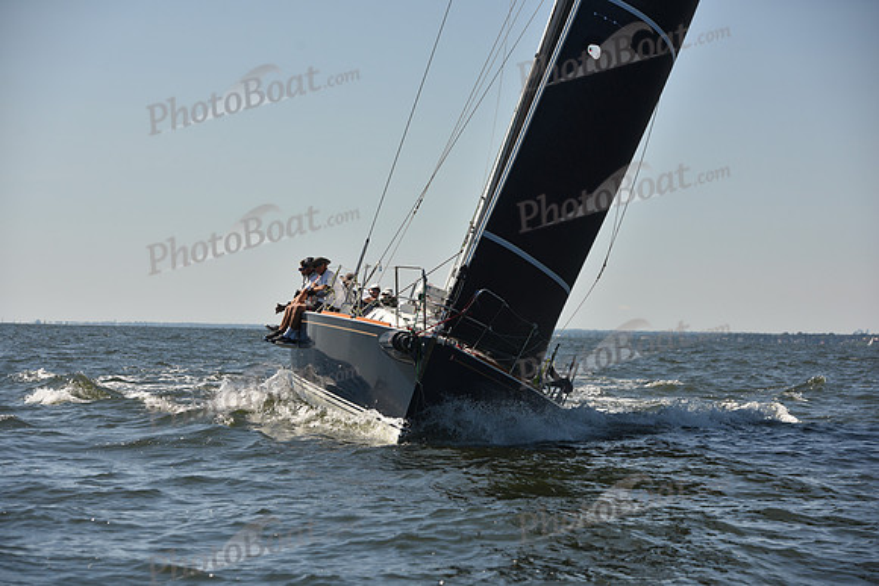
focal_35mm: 112
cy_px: 293
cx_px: 440
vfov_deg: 12.2
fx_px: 2735
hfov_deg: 18.3
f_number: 5.6
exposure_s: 1/800
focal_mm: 112
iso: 250
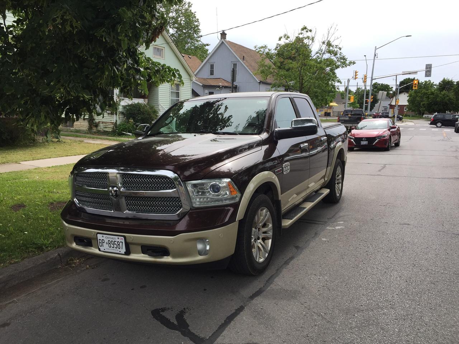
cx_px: 230
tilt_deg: -8.7
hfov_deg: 61.7
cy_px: 172
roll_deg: -2.2
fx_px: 385
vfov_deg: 48.2
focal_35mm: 29
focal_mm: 4.15
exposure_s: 1/942
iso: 32
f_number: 2.2
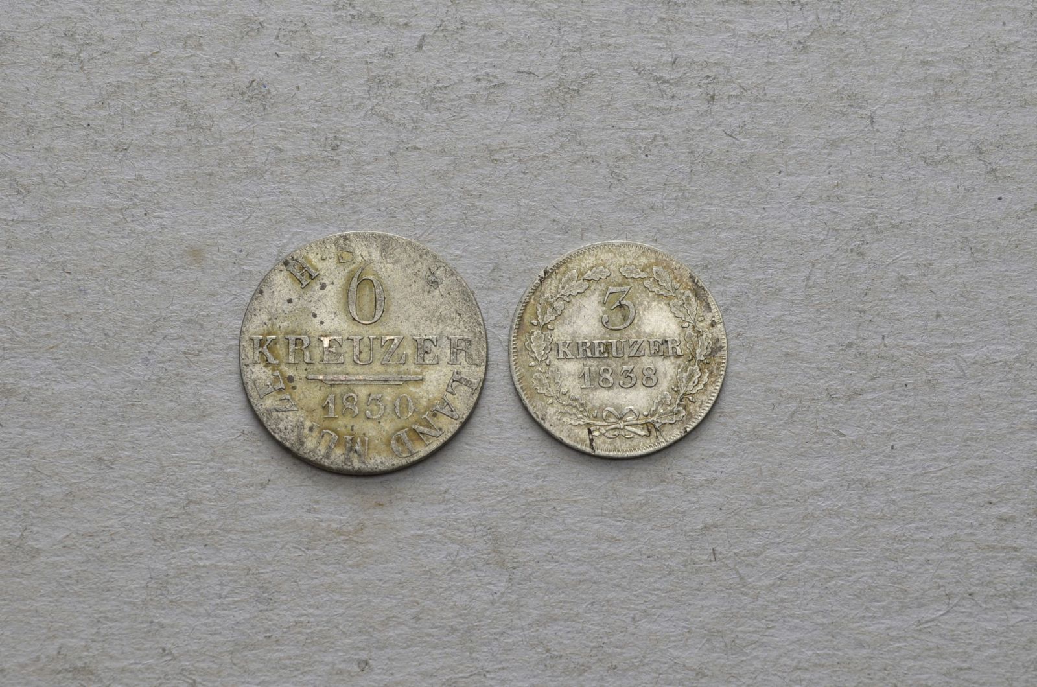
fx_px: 2372
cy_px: 344
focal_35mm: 82
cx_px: 518
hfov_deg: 24.7
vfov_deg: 16.5
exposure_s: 1/250
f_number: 14
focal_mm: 55
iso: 400
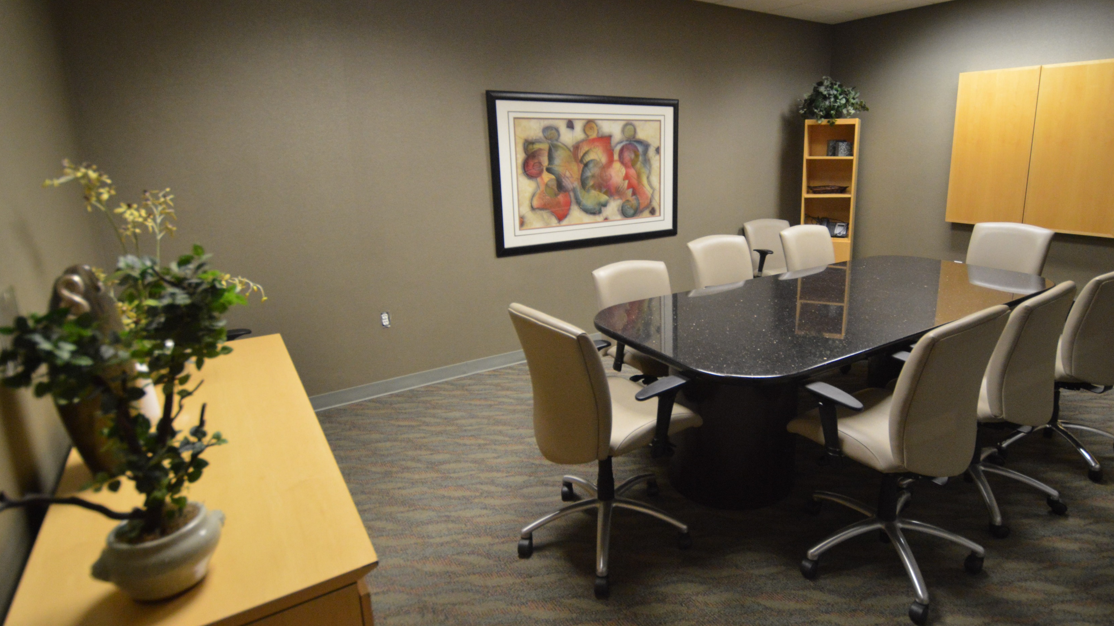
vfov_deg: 58.1
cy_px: 271
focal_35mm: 19
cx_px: 651
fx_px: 561
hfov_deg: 88.8
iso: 1400
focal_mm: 10
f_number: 3.5
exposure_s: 1/60
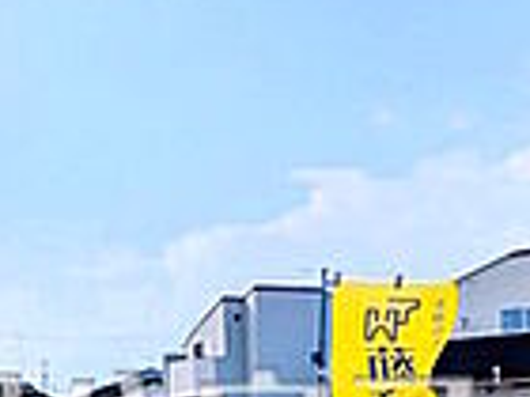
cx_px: 95
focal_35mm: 60
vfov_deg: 23.0
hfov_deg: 31.2
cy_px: 435
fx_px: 919
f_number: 2.2
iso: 50
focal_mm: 1.83
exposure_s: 1/2404
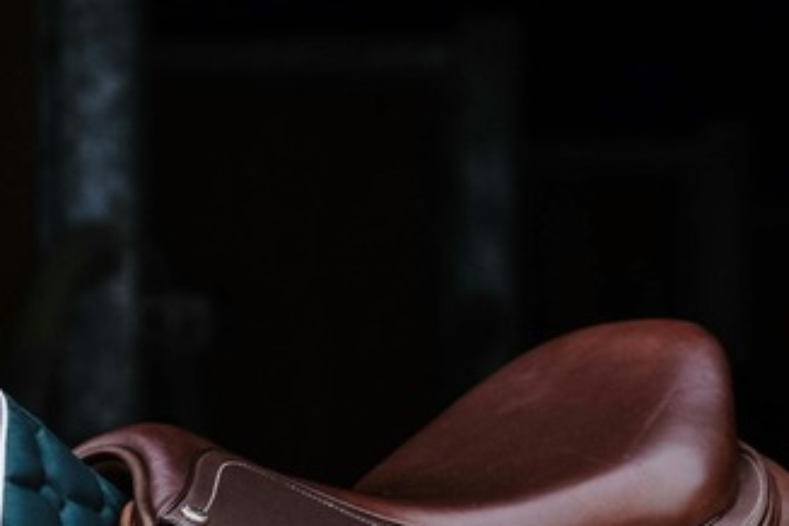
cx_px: 791
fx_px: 8788
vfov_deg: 3.4
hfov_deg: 5.1
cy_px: 631
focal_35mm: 401
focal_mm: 85.4
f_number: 4
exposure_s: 1/180
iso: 800
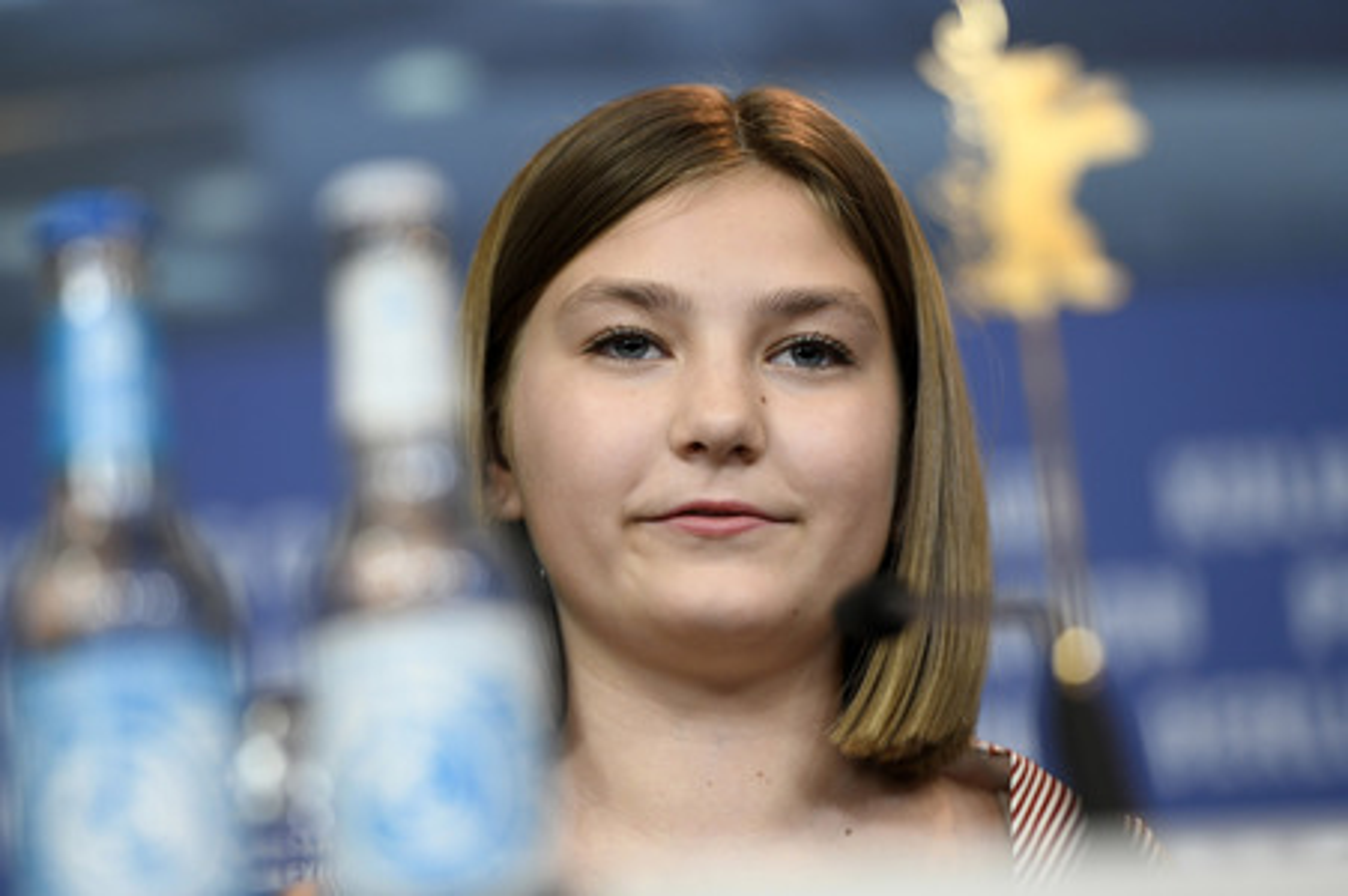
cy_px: 448
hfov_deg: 10.3
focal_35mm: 200
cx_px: 674
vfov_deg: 6.9
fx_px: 7483
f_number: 3.5
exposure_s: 1/250
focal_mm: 200
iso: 1000
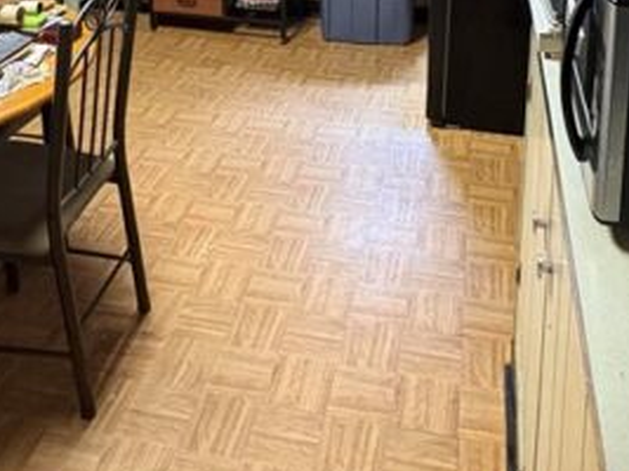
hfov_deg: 44.8
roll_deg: +0.7
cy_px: -108
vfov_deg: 29.1
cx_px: 325
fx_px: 763
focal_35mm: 42
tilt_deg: -10.4
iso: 640
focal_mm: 2.22
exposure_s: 1/60
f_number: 2.2
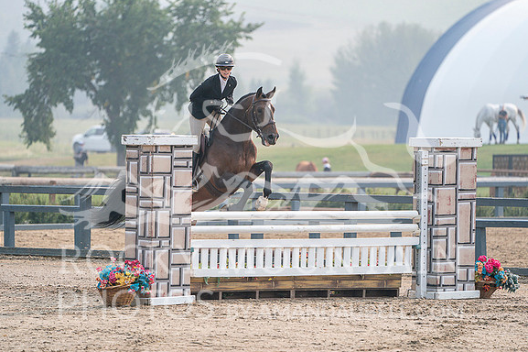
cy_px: 176
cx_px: 264
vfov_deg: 4.1
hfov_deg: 6.1
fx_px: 4954
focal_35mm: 338
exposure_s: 1/800
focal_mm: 336
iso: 500
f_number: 5.6
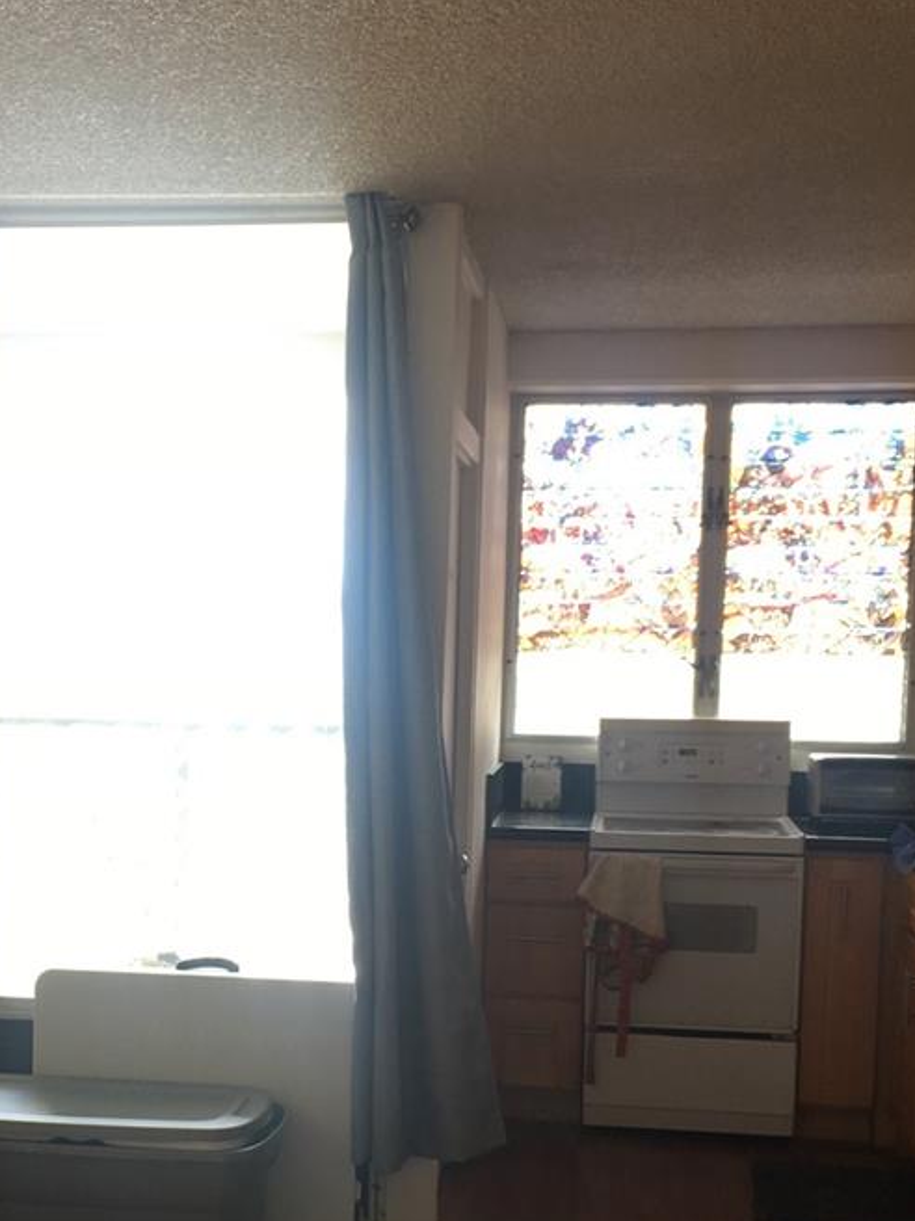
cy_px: 872
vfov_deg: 35.6
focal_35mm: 53
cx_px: 286
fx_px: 1870
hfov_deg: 27.3
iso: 25
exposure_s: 1/30
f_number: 2.2
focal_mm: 4.15
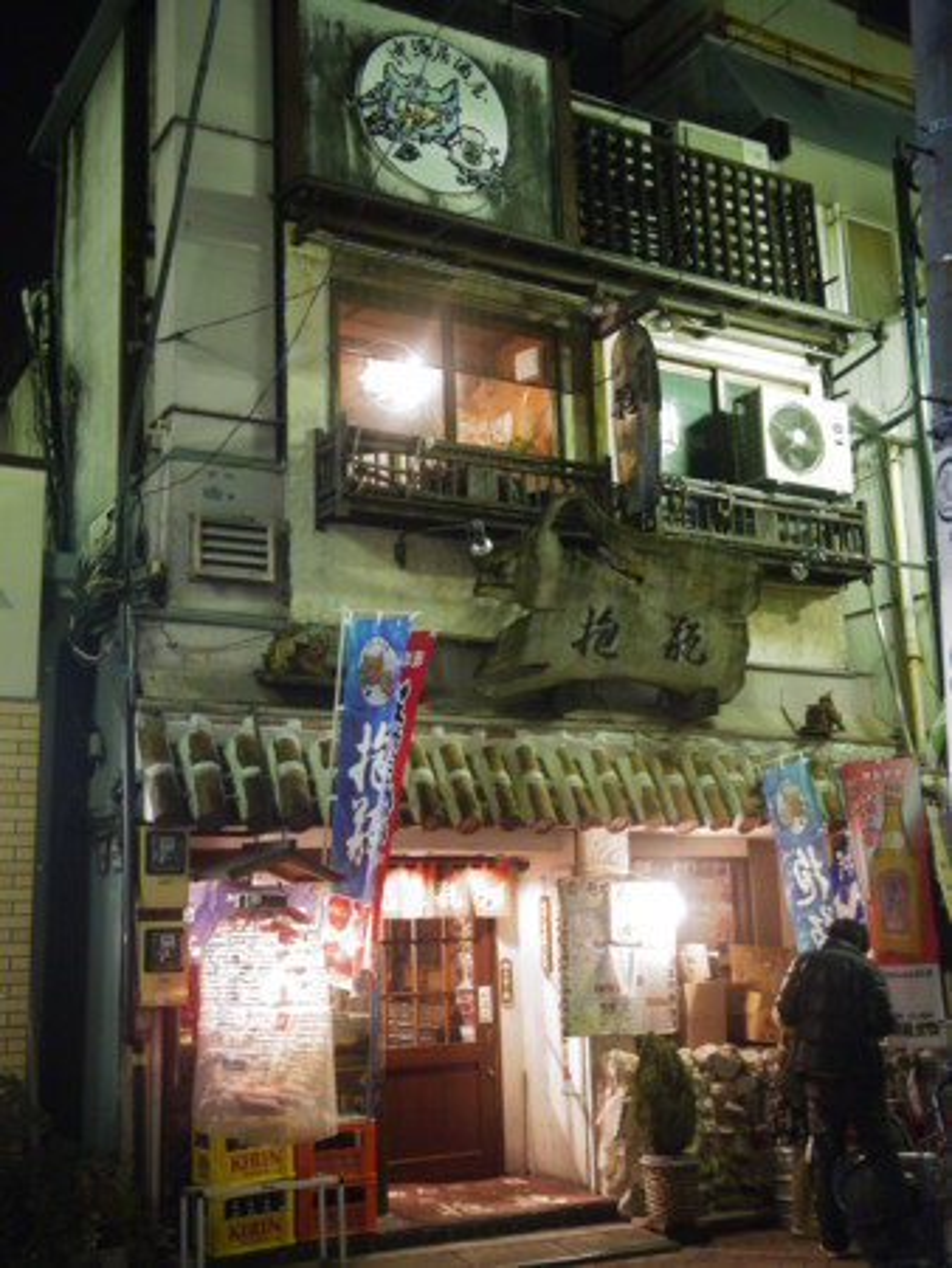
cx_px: 476
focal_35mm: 40
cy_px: 634
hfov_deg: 36.0
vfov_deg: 46.8
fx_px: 1465
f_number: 1.7
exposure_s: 1/30
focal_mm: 20
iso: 640
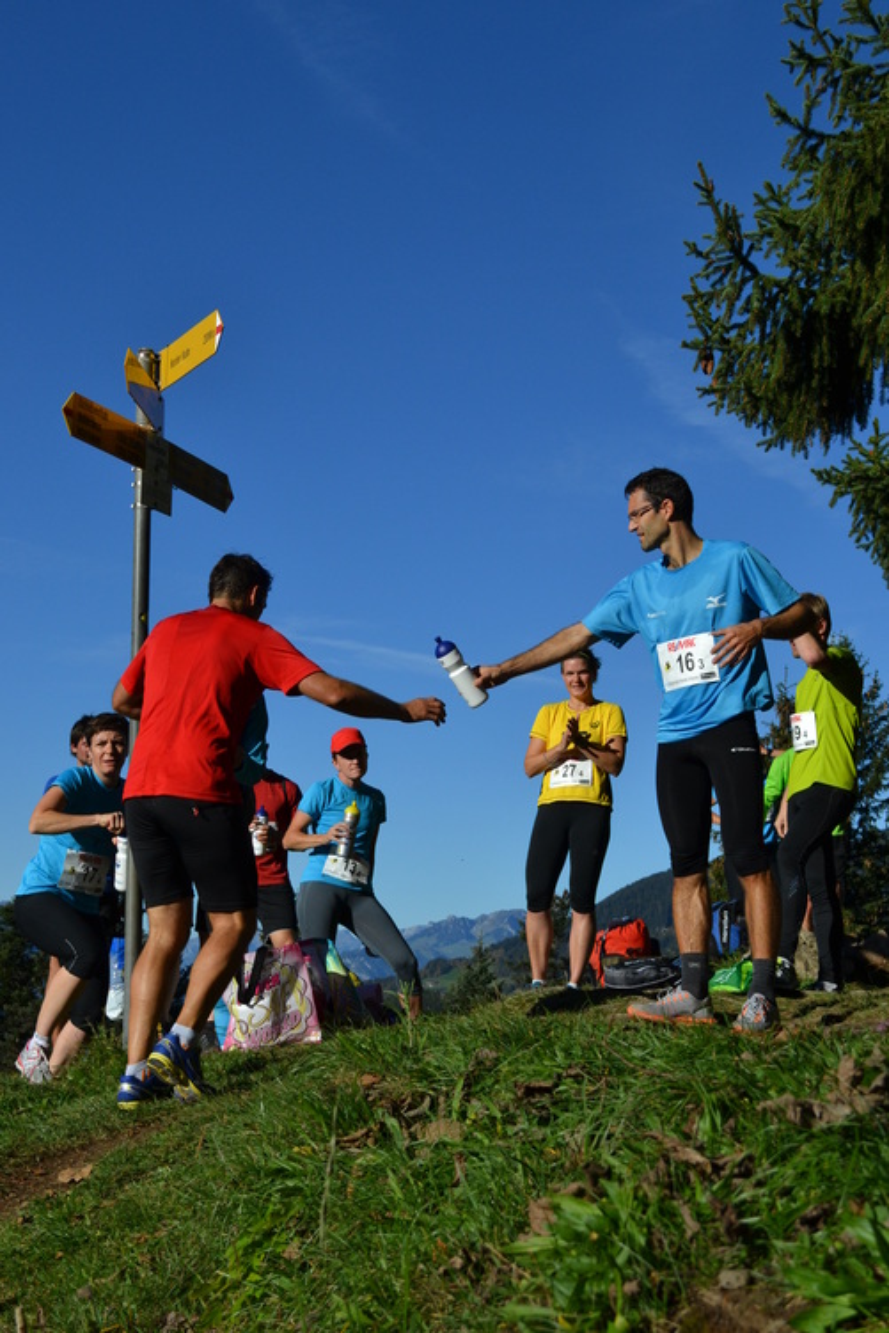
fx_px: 1944
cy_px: 666
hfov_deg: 25.8
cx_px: 444
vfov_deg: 37.8
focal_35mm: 52
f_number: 7.1
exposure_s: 1/2000
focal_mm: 35
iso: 400
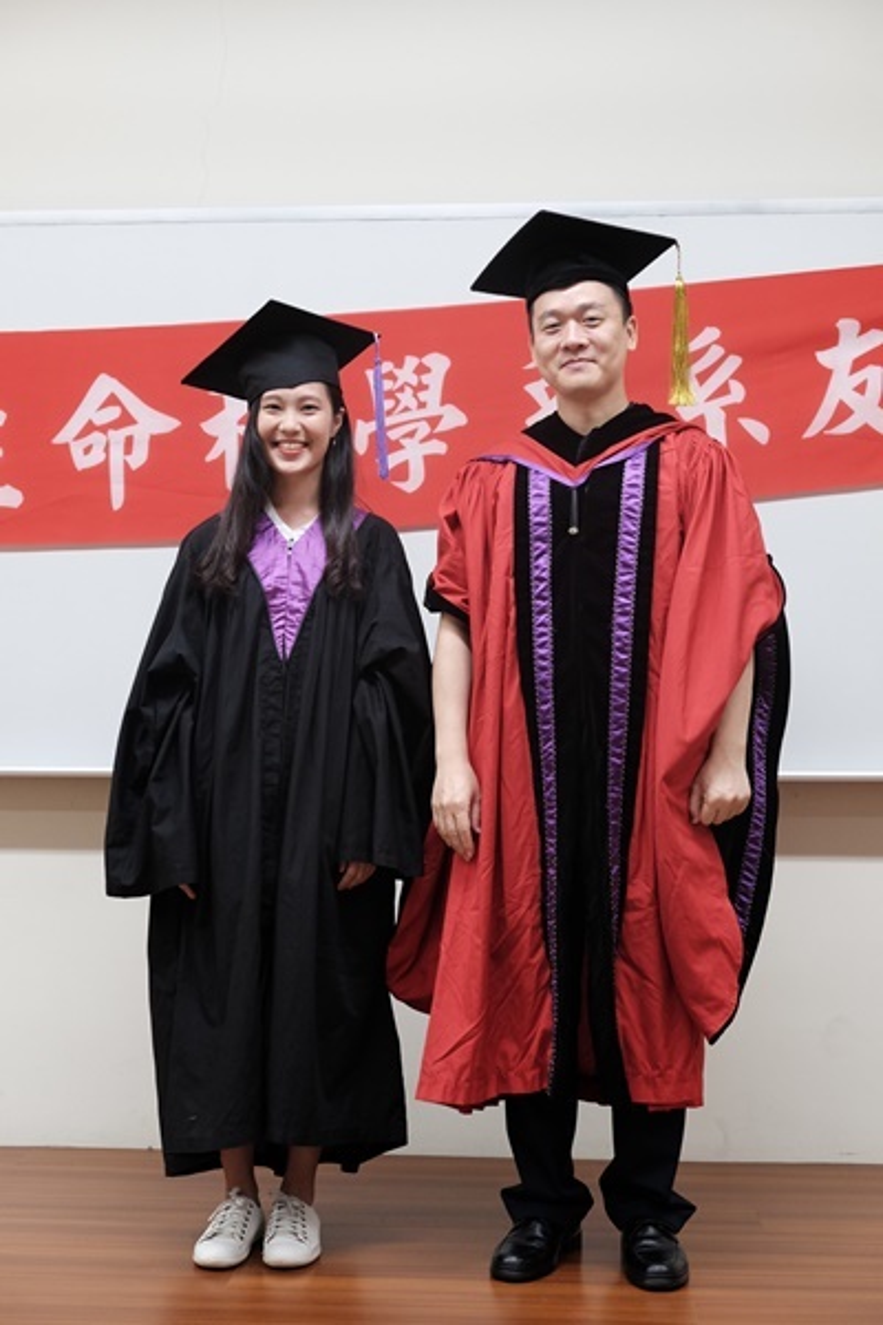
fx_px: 1729
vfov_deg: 41.9
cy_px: 662
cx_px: 442
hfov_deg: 28.6
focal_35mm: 47
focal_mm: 31.5
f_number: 4
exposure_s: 1/125
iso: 1600
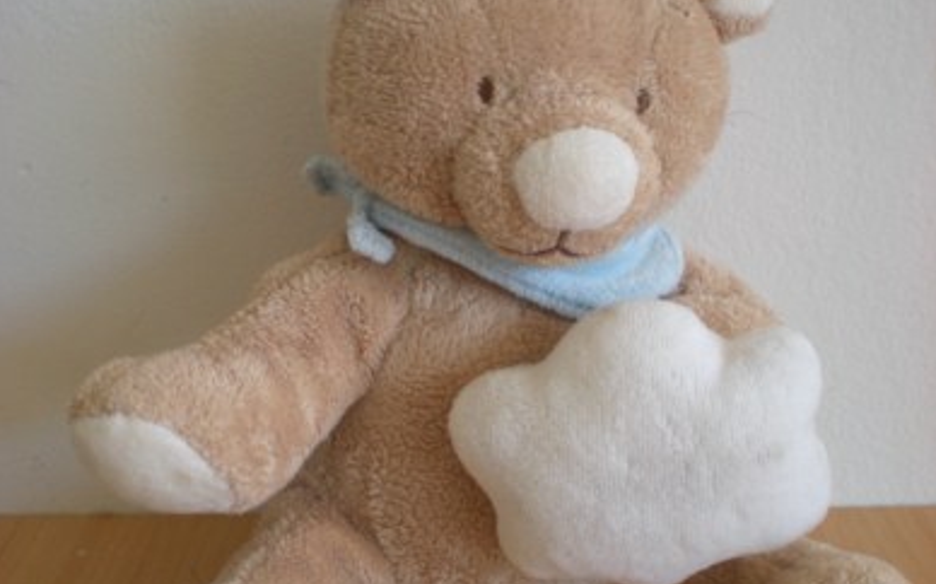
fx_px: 1377
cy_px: 376
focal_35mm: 54
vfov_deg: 23.9
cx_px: 468
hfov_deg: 37.6
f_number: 3.1
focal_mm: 6.3
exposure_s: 1/54.5
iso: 64
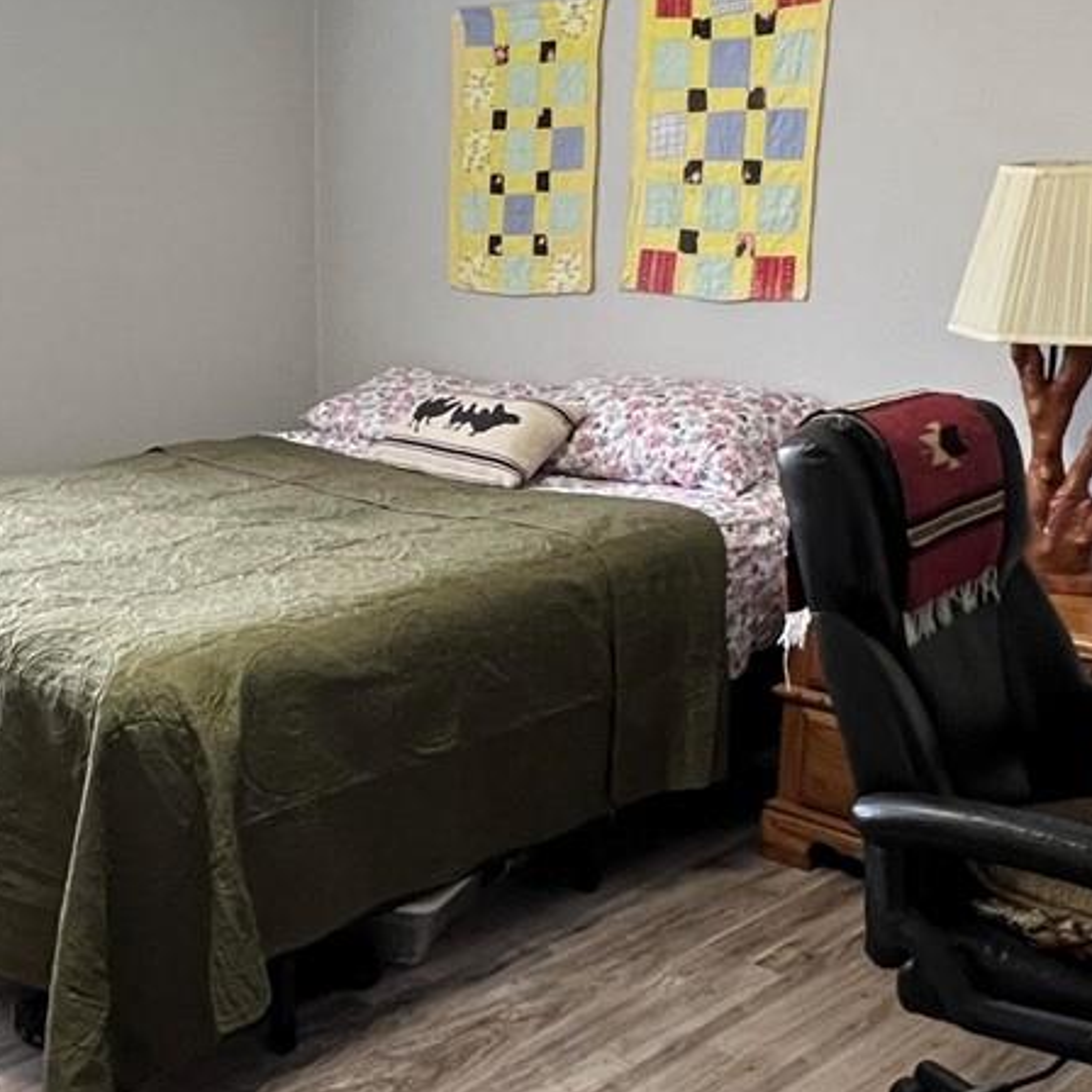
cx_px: 256
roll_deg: +1.7
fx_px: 1463
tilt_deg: -16.7
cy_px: 614
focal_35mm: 41
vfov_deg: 40.9
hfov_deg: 39.7
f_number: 1.8
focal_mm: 1.57
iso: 640
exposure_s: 1/60
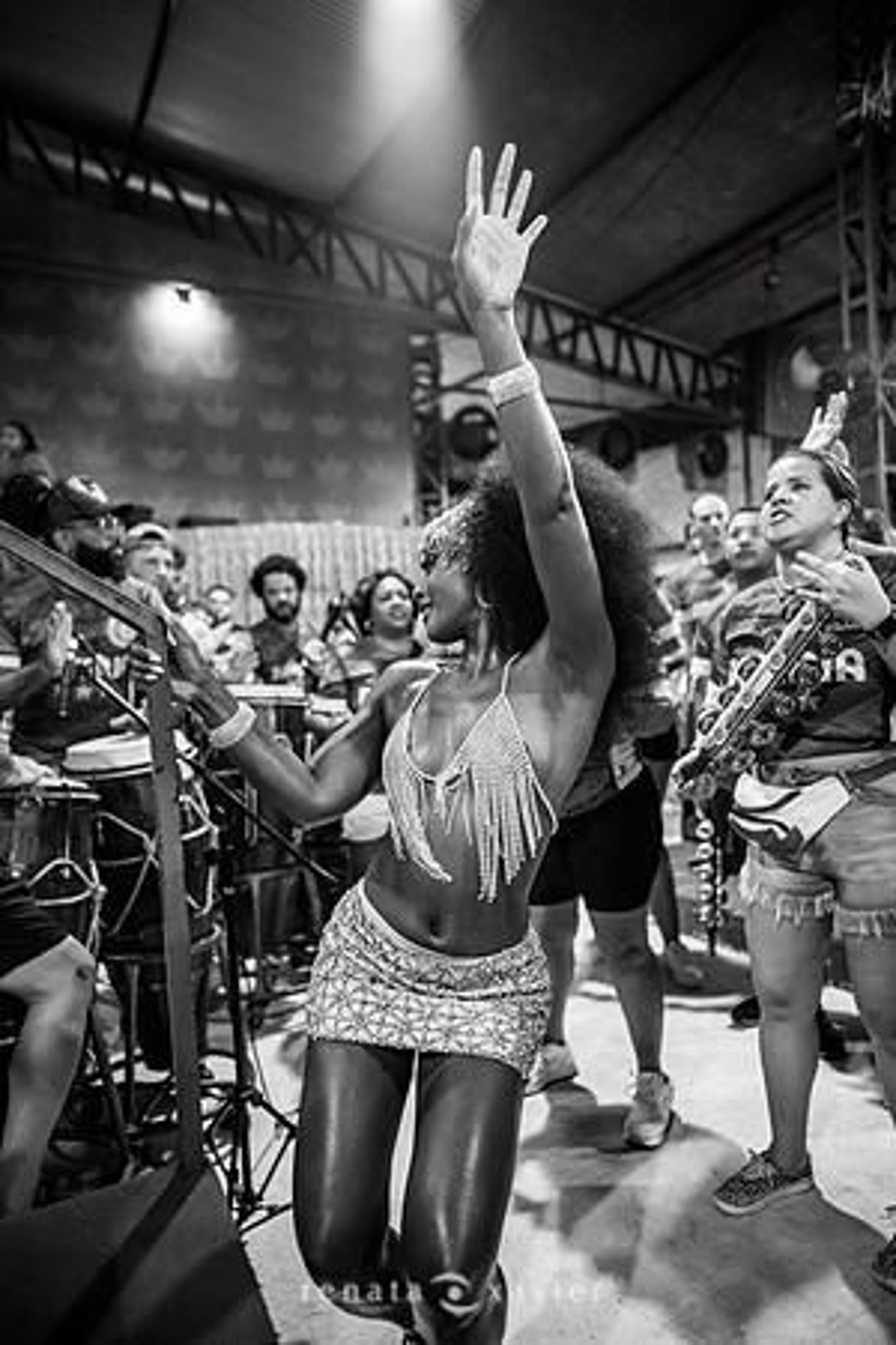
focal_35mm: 24
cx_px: 448
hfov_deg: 53.1
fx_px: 896
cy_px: 672
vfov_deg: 73.7
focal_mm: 24
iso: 1600
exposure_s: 1/320
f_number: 1.8
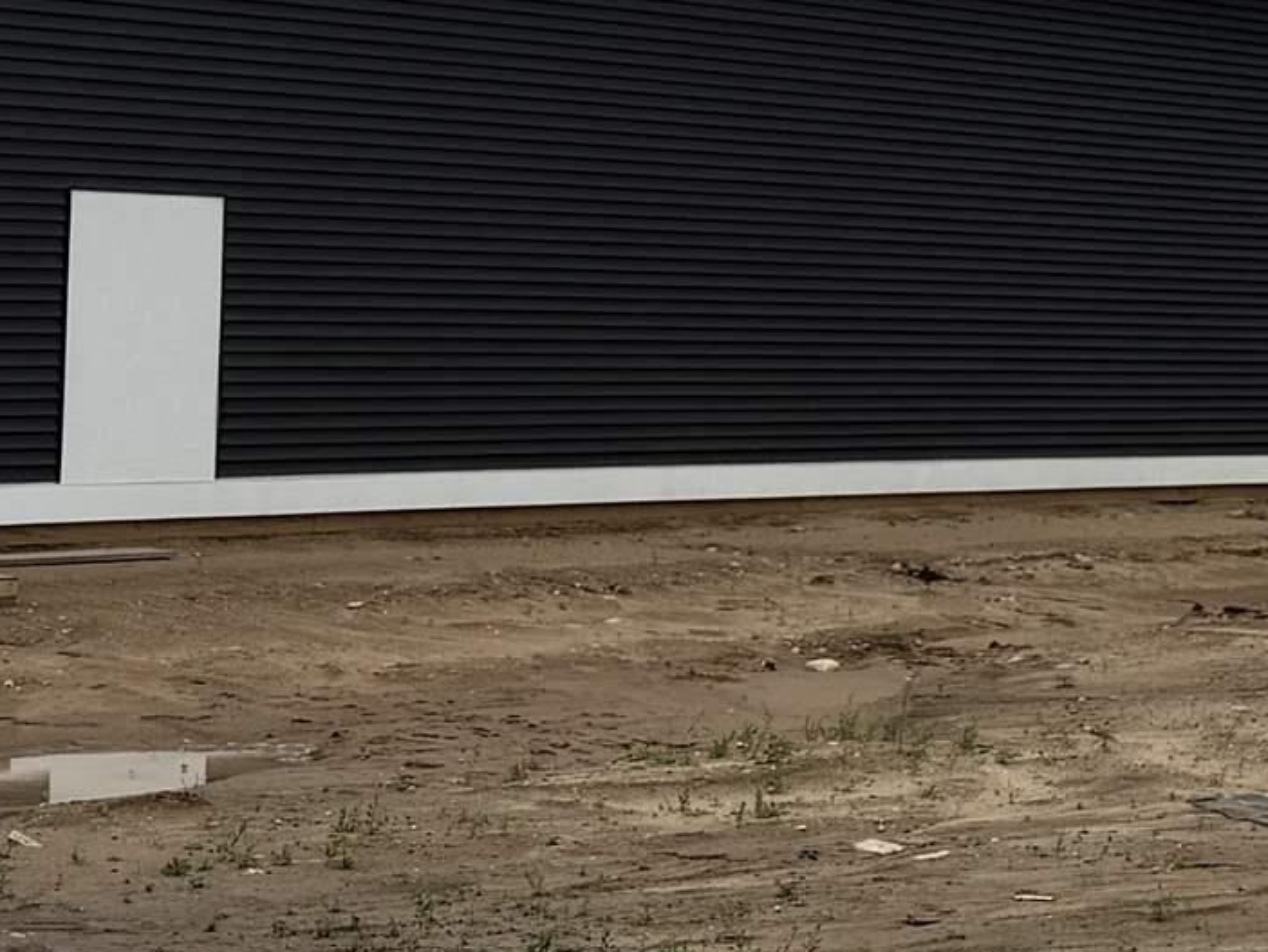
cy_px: -7
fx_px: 3848
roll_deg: -0.2
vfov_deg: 13.9
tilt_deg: +6.4
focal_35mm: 105
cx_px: 849
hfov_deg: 18.7
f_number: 1.78
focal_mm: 6.76
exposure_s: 1/10309
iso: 80
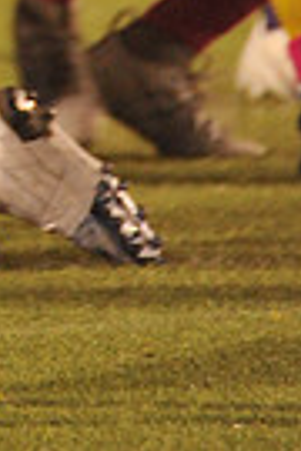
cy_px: -514
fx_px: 32255
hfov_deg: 0.5
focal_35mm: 2572
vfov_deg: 0.8
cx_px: -334
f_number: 6.3
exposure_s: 1/160
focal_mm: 600
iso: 6400
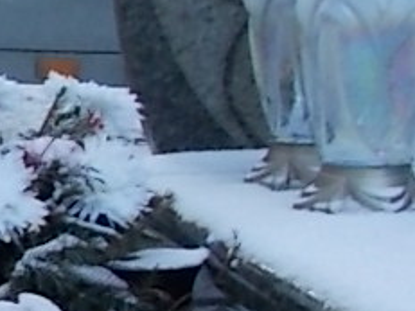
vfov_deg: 8.2
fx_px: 2157
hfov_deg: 9.2
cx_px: -735
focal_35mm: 180
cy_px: 151
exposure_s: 1/125
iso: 80
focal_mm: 4.6
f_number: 3.2
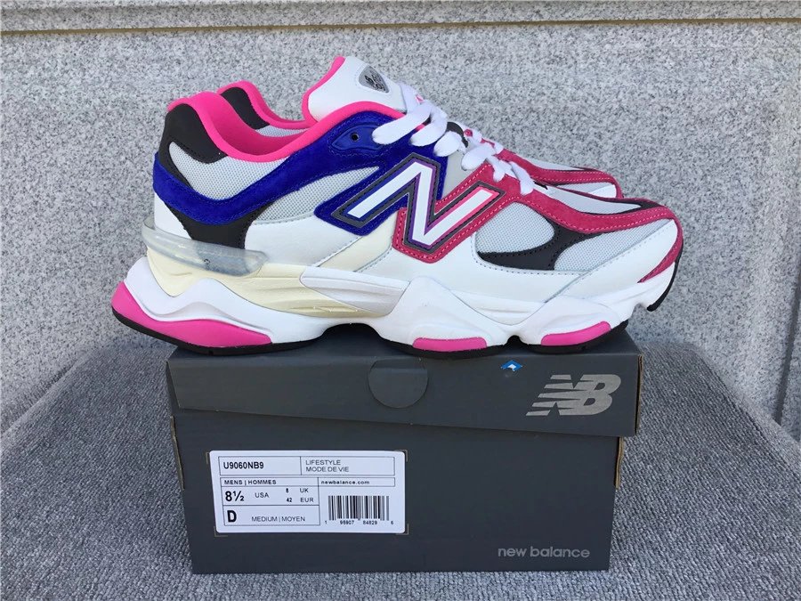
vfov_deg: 45.4
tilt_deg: -19.2
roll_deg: +1.3
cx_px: 400
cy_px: 300
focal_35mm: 31
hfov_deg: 58.4
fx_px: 717
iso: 25
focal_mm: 3.3
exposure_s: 1/155
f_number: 2.4
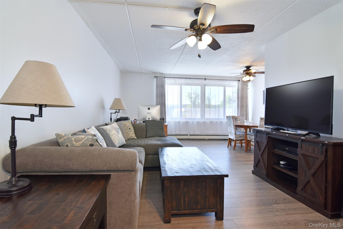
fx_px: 157
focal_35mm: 16
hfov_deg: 95.0
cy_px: 114
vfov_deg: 72.0
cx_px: 172
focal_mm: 11
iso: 640
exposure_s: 1/200
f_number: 8
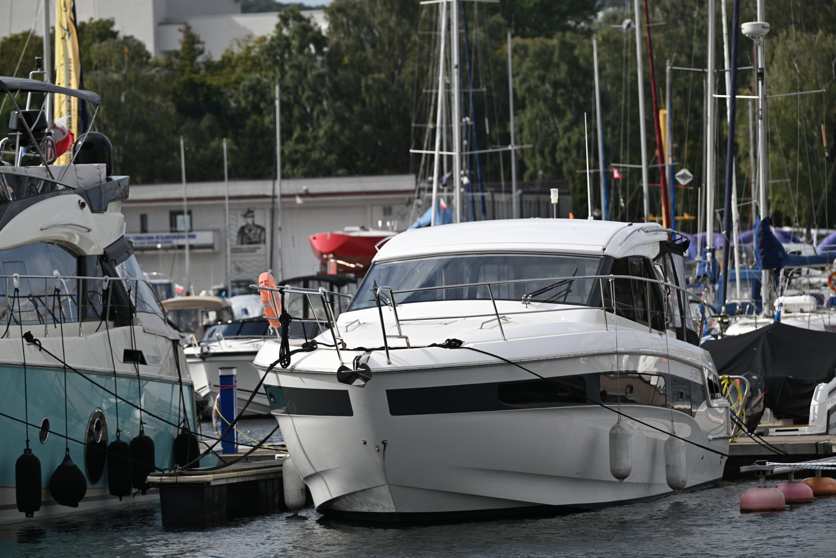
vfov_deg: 5.7
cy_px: 279
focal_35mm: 240
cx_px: 418
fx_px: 5573
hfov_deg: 8.6
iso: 100
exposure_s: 1/640
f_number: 5.6
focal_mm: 240
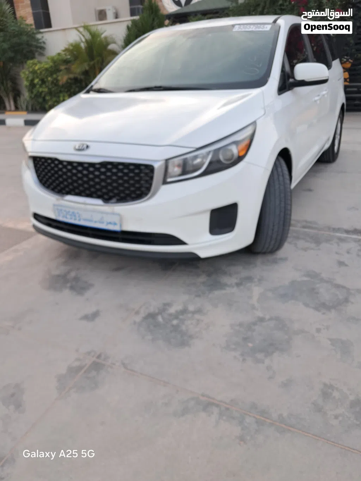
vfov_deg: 65.3
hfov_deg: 51.4
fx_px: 375
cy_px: 240
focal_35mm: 27
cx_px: 180
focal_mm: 4
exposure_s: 1/50
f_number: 1.8
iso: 50
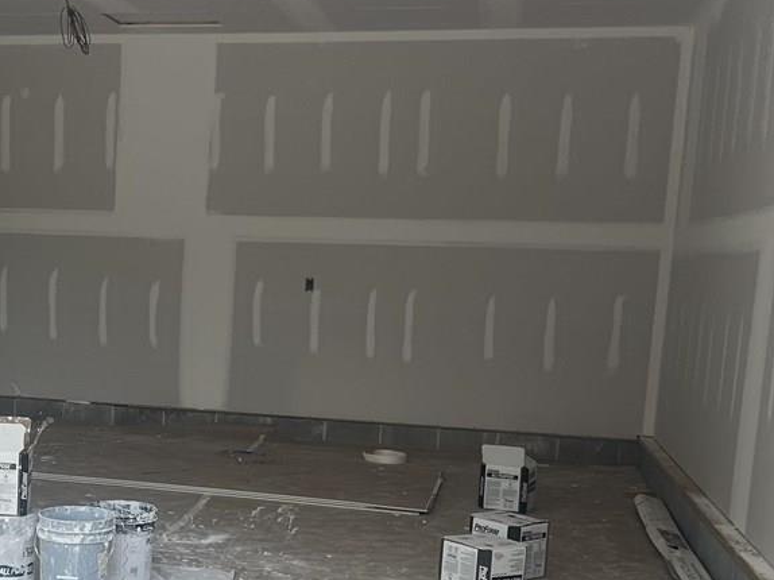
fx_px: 1296
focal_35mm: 58
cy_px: 433
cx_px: 85
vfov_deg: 24.9
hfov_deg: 31.7
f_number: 1.6
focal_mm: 5.1
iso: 50
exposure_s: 1/351
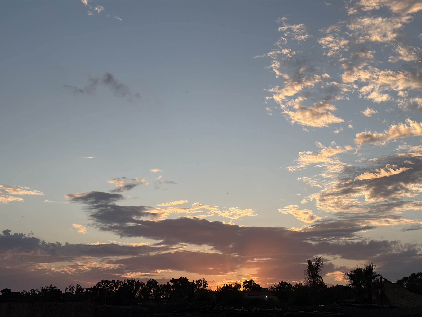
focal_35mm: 52
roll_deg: -0.7
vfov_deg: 28.0
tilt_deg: +15.5
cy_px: 158
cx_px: 211
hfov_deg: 36.8
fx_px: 634
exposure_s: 1/1364
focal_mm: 5.96
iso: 32
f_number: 1.6
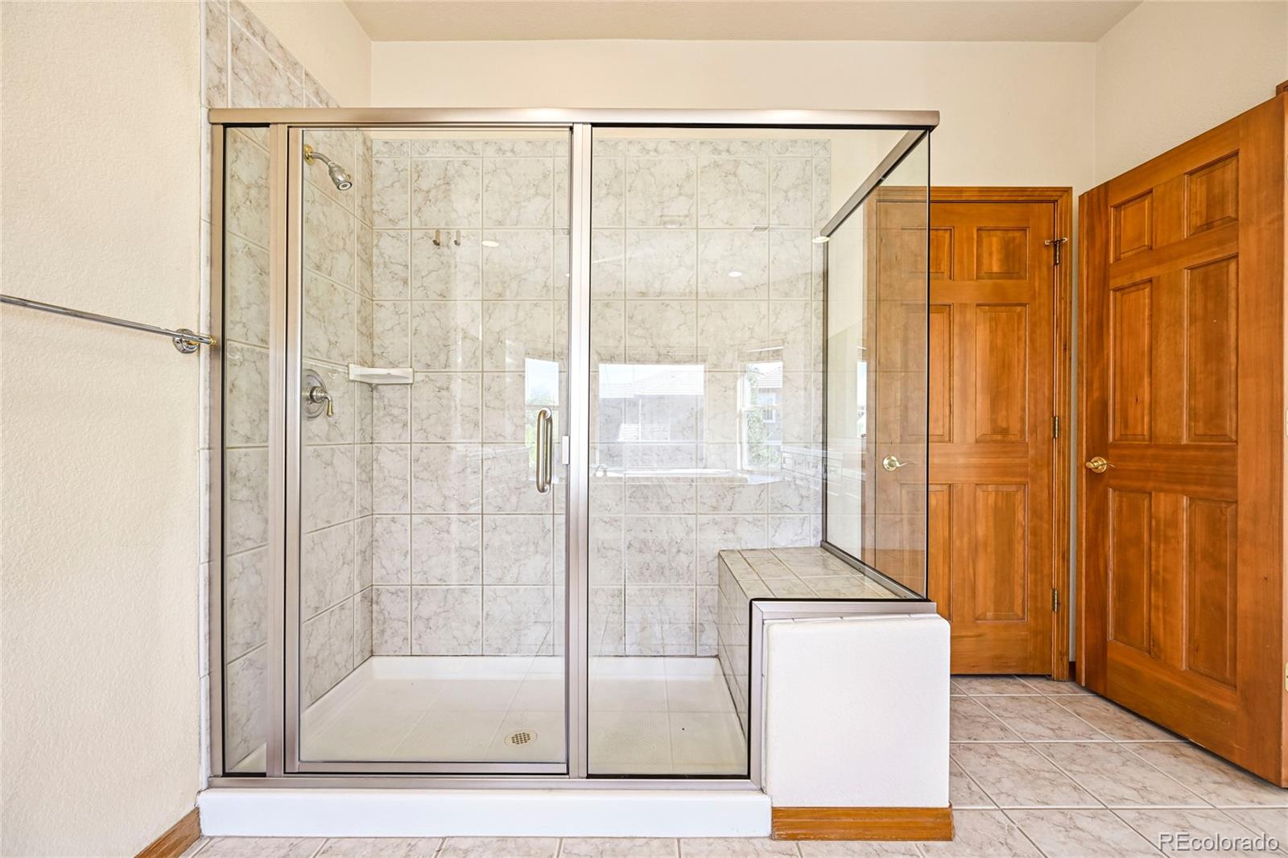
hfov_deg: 104.3
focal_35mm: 14
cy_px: 429
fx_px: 501
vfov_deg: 81.2
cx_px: 644
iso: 250
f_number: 8
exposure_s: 1/15
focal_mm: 14
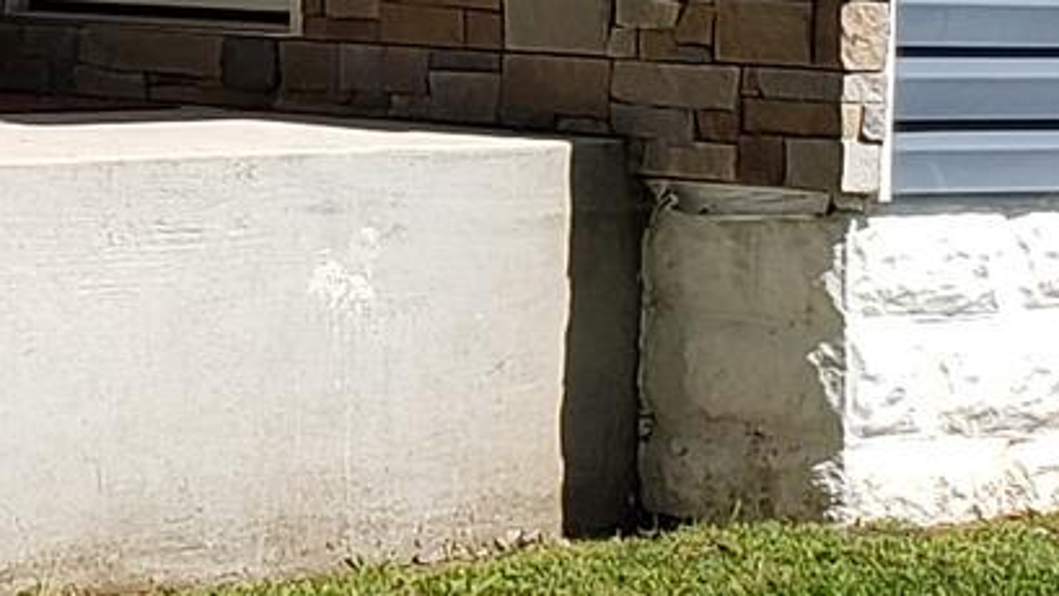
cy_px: -21
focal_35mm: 142
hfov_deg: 14.9
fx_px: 3987
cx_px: 78
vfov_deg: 8.5
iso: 50
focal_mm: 4.3
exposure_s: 1/1488
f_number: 2.4
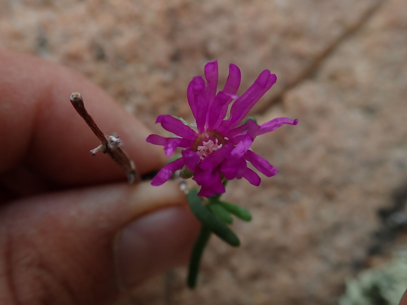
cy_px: 152
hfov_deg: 60.0
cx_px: 204
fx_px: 353
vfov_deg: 46.8
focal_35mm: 30
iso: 100
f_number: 3.2
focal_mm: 5.5
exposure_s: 1/400
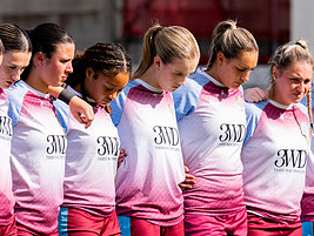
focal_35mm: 971
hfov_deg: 2.0
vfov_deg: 1.5
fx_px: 8820
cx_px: 215
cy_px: 211
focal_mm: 400
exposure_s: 1/1250
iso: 400
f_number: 7.1
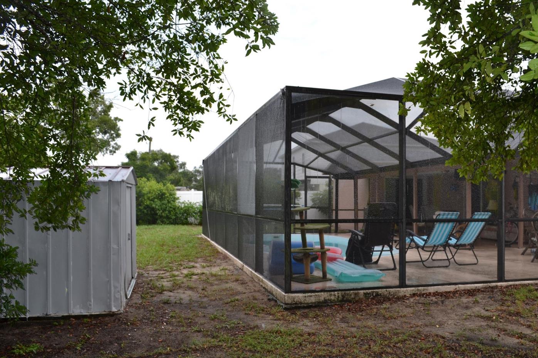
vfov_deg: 42.3
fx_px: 463
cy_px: 187
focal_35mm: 31
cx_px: 302
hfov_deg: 60.1
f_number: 5
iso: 100
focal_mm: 18
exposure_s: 1/200
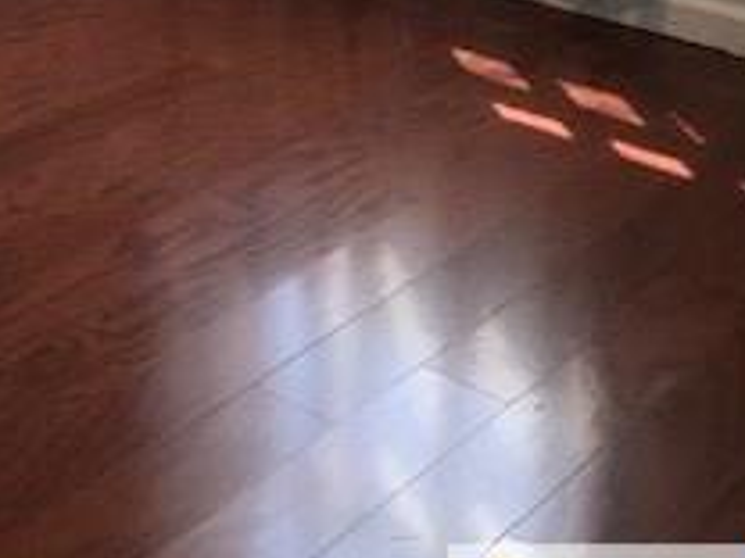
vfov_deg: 14.7
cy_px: -497
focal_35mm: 86
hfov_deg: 21.6
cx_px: -68
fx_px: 1851
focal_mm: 3.99
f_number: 1.8
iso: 25
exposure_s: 1/40
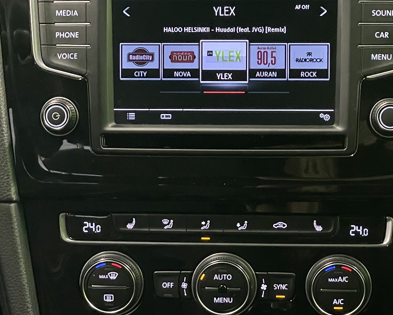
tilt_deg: -22.4
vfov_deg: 12.0
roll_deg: +1.8
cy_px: 184
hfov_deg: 15.0
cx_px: 215
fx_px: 1489
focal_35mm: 128
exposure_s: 1/33
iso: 800
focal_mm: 6
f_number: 2
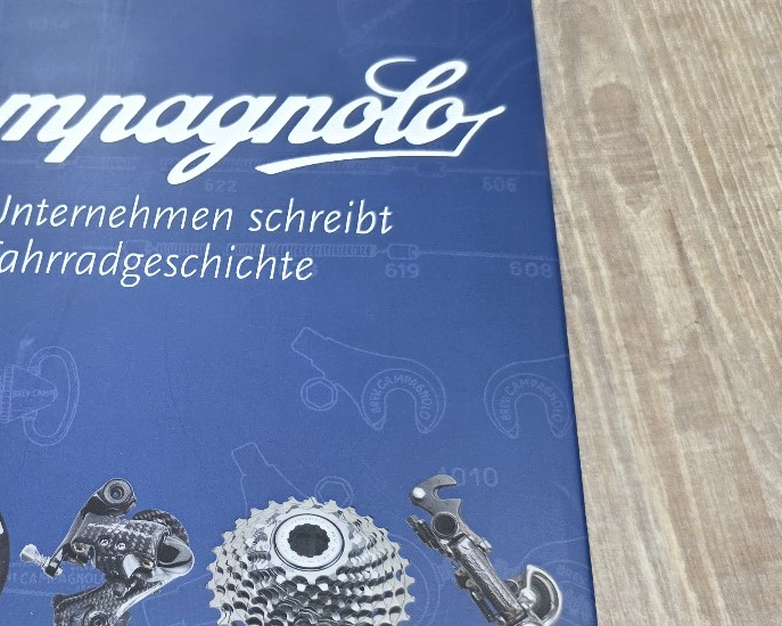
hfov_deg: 36.9
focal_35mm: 49
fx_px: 1134
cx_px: 174
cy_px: 378
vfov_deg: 30.8
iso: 160
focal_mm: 6.3
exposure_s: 1/100
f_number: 1.7
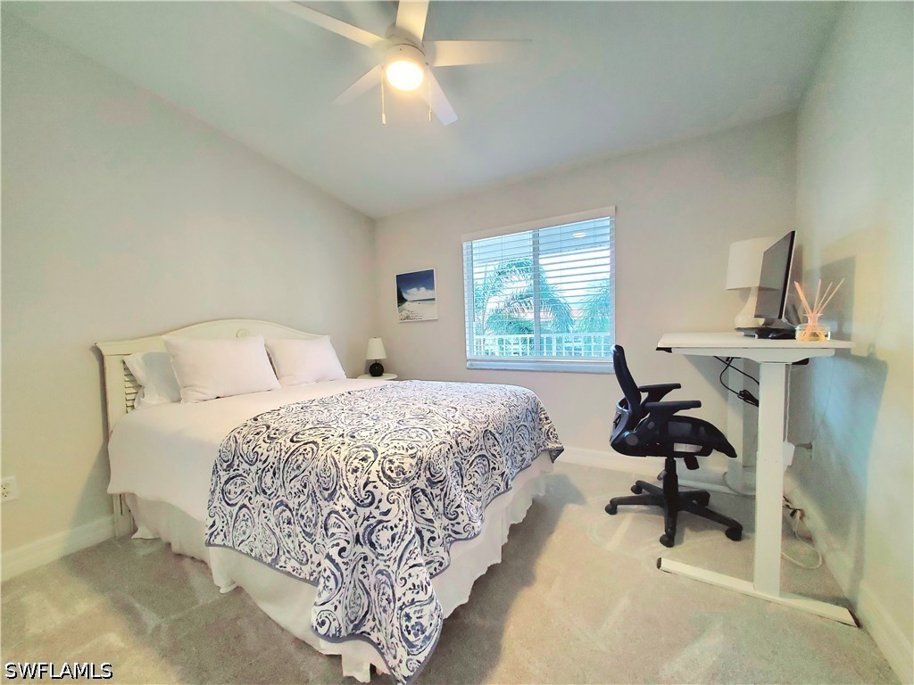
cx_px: 457
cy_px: 342
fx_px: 343
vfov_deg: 89.9
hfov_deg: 106.2
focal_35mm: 13
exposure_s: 1/60.2
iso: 125
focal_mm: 1.8
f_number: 2.2
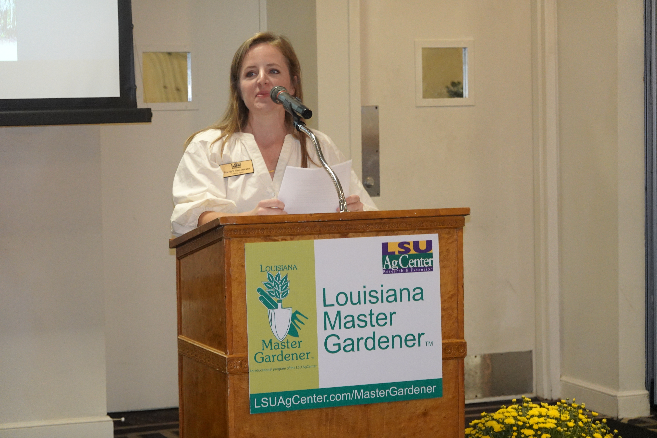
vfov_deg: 13.7
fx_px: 1825
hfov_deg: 20.4
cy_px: 219
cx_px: 328
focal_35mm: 100
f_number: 4
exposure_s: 1/50
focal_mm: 36.7
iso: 1250
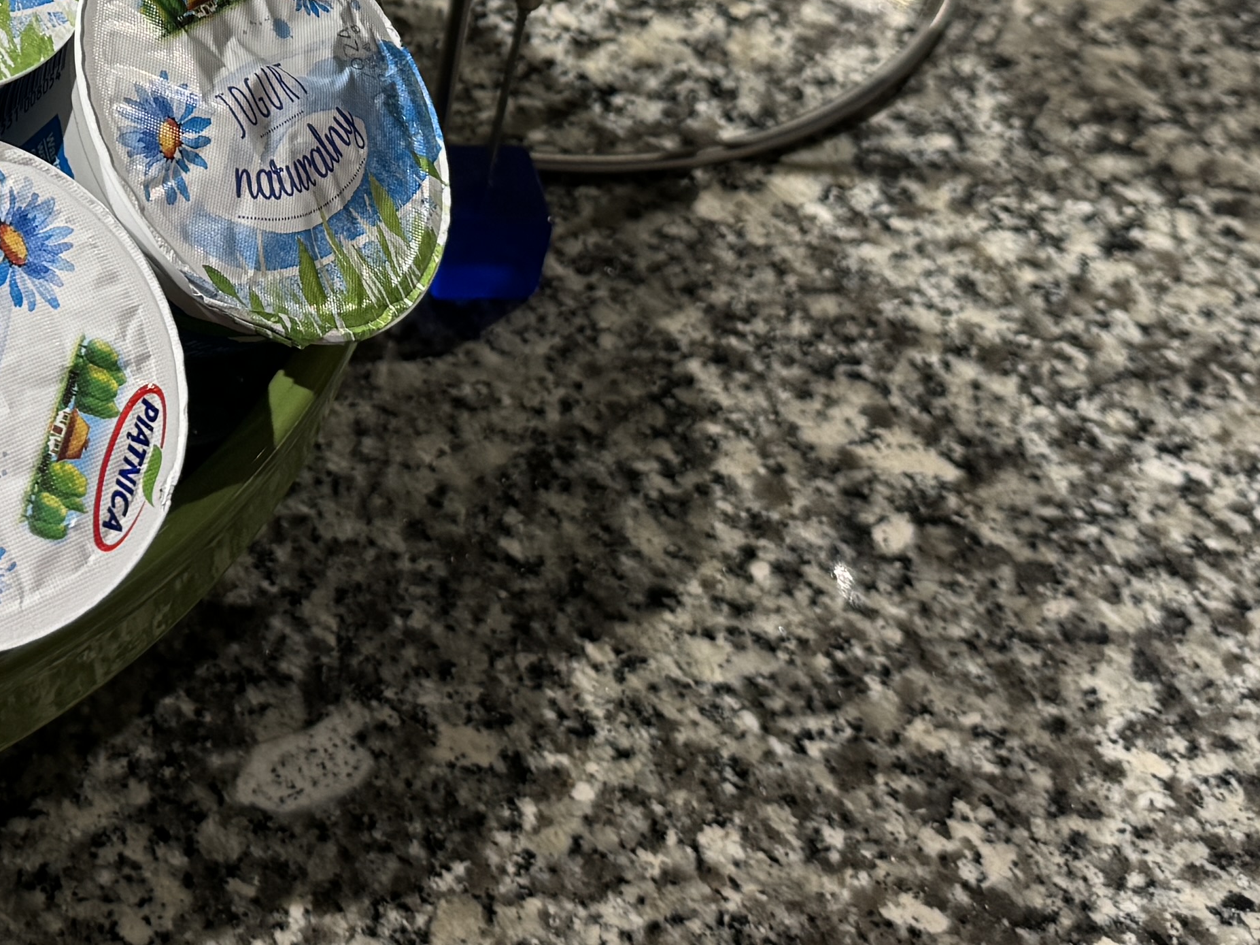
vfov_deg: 18.6
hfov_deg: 24.9
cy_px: -267
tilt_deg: -36.0
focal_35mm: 74
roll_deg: -2.9
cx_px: -54
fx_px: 2693
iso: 80
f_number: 1.78
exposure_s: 1/82
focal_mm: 6.86
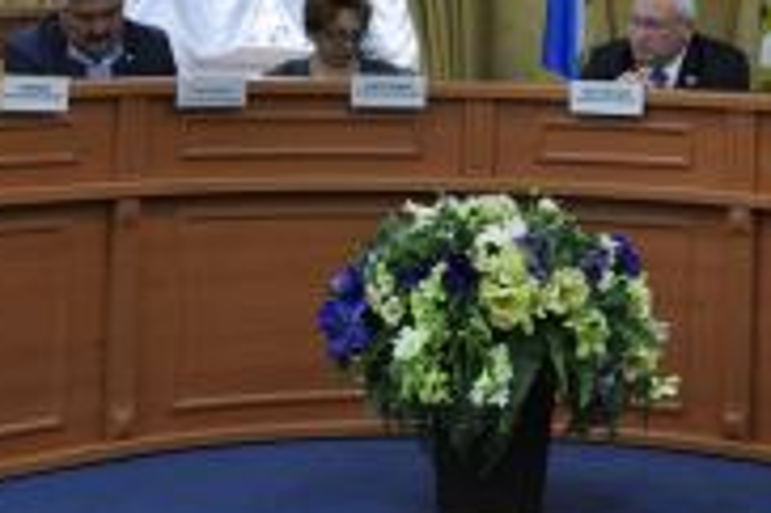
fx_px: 2546
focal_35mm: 119
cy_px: 53
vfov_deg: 11.4
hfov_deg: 17.0
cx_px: 652
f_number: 5.6
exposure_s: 1/30
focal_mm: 32
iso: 360
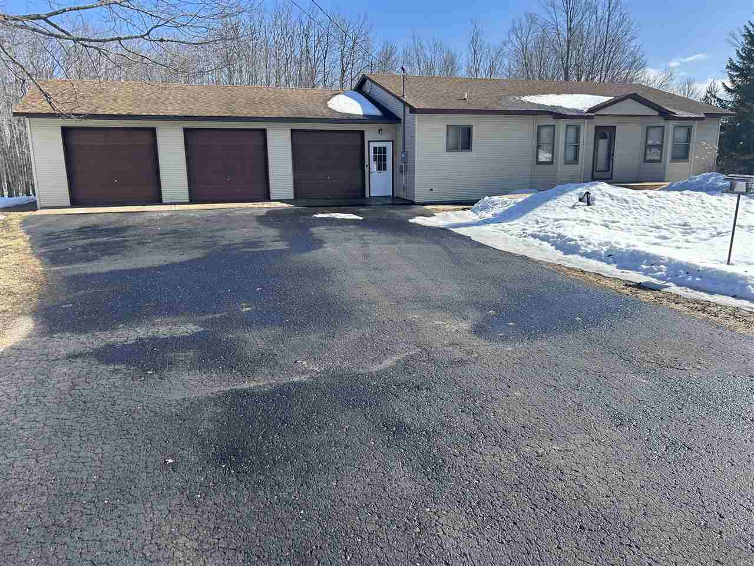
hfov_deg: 67.3
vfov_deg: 53.1
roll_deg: +0.4
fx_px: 566
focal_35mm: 26
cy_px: 283
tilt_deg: -12.1
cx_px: 377
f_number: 1.5
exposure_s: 1/2252
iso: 50
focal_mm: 5.7
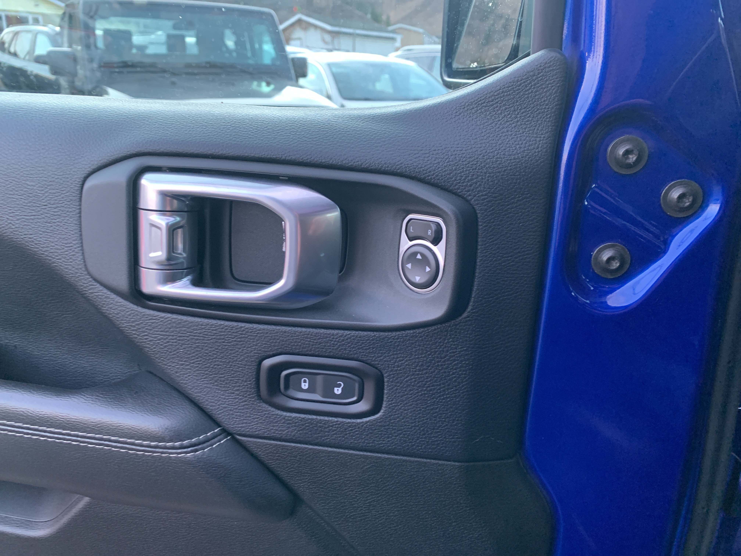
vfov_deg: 53.1
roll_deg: -1.0
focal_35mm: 26
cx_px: 370
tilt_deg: -17.4
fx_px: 557
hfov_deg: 67.3
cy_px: 278
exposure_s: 1/60
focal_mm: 4.25
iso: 160
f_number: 1.8
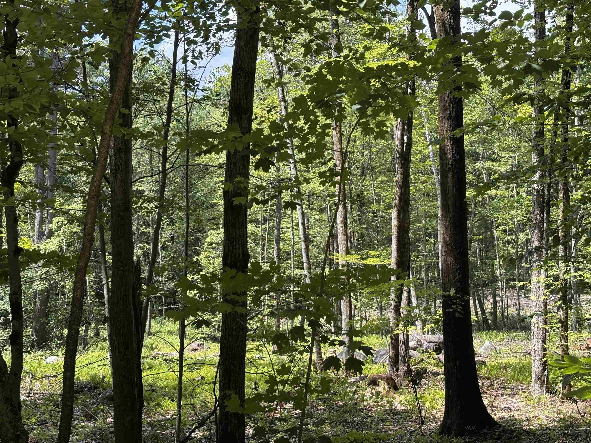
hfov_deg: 36.8
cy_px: 222
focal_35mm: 52
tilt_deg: -0.5
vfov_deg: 28.0
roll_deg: -1.2
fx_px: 888
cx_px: 296
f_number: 1.6
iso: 32
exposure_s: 1/473
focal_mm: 5.96
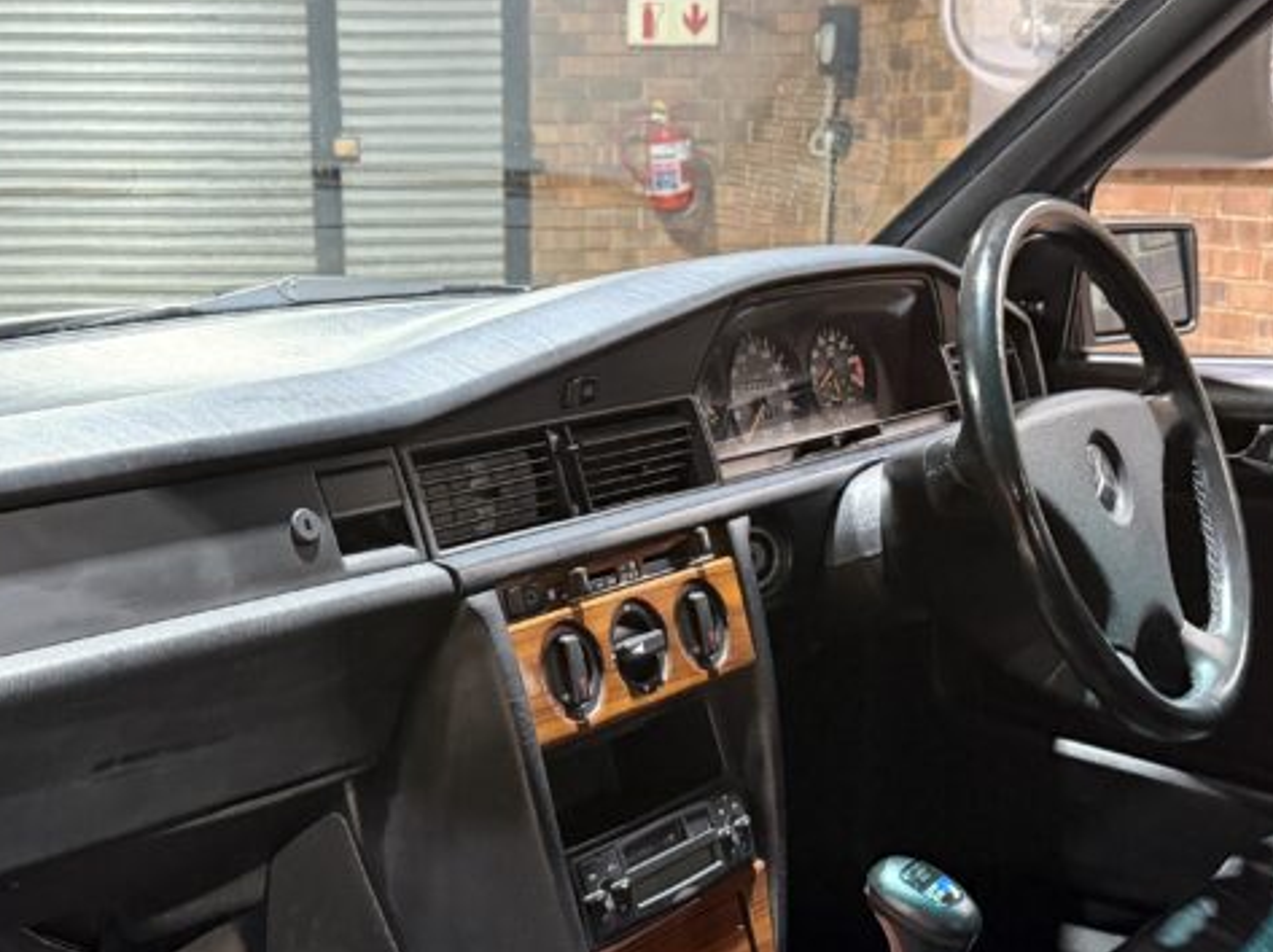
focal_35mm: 52
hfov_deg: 36.7
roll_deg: +0.6
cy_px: 659
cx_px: 493
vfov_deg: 27.8
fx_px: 1911
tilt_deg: -13.9
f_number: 1.78
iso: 800
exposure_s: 1/50
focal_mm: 6.76
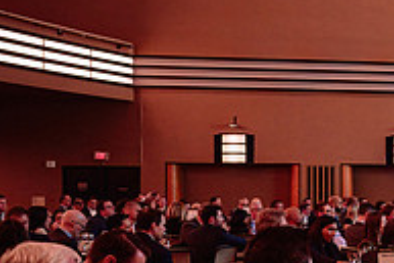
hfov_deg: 23.9
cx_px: 539
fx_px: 789
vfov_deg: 18.8
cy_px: 205
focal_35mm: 72
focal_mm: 24
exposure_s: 1/30
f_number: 2.8
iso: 1600
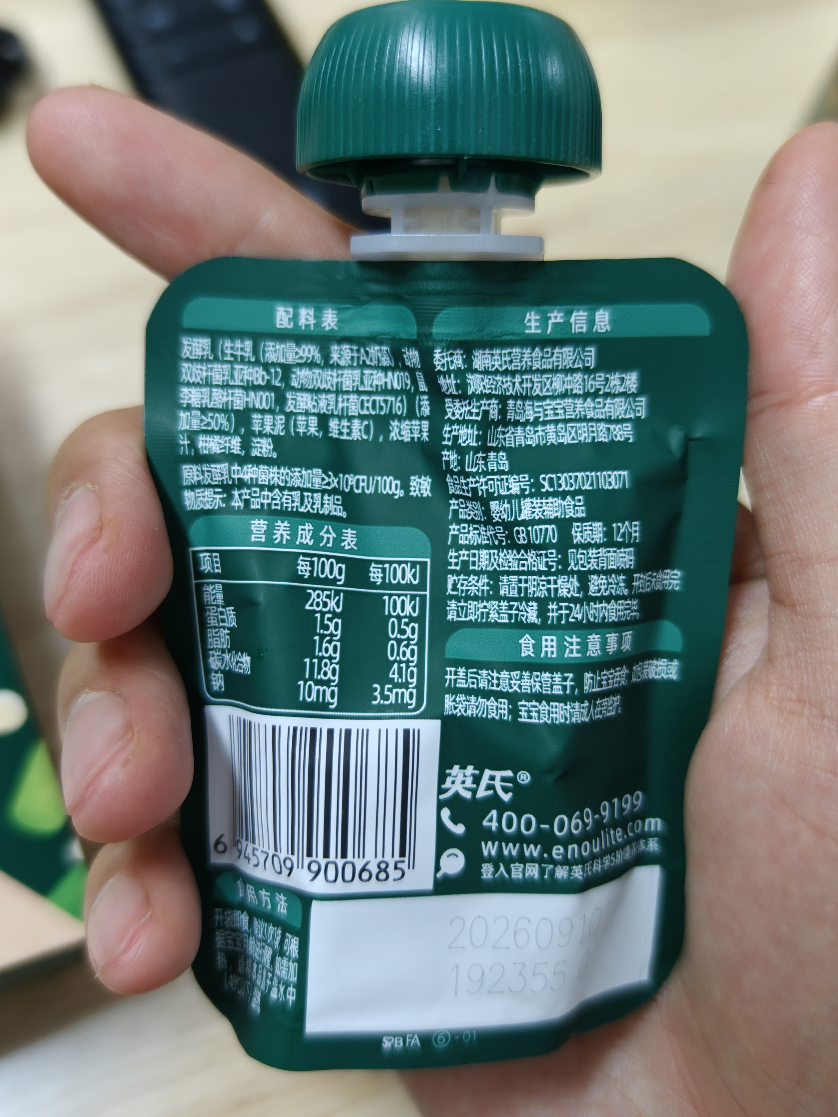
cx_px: 419
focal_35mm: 35
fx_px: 1130
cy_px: 558
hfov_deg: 40.7
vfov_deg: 52.6
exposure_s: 1/50
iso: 1000
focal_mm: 8.67
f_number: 1.8
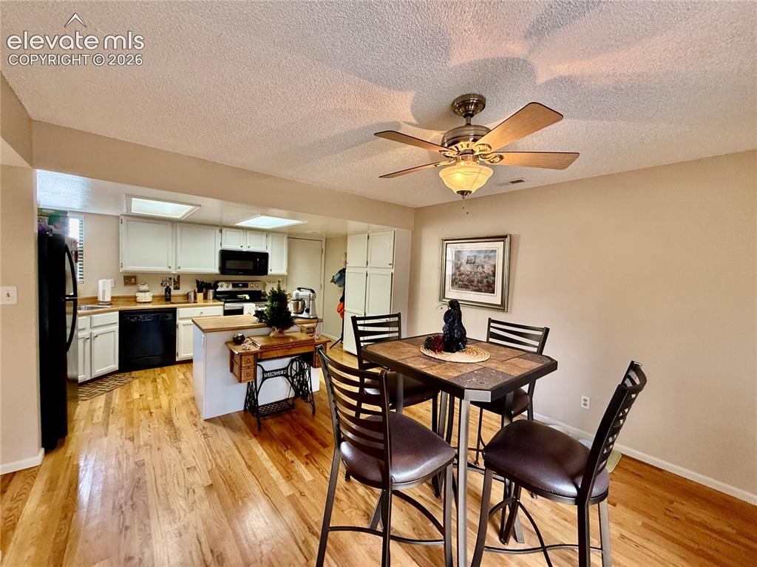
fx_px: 306
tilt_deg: -3.1
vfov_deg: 85.6
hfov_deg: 102.1
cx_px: 378
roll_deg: -2.9
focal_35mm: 14
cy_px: 284
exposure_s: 1/60
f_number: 2.2
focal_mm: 2.22
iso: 320
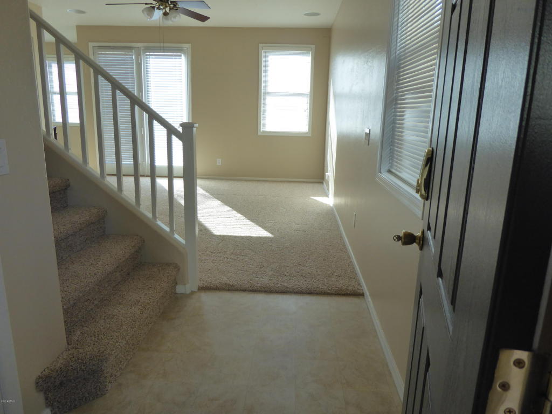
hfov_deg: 69.4
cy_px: 207
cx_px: 276
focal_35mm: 25
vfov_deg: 54.9
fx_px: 399
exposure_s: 1/60
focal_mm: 4.3
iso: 160
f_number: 3.3
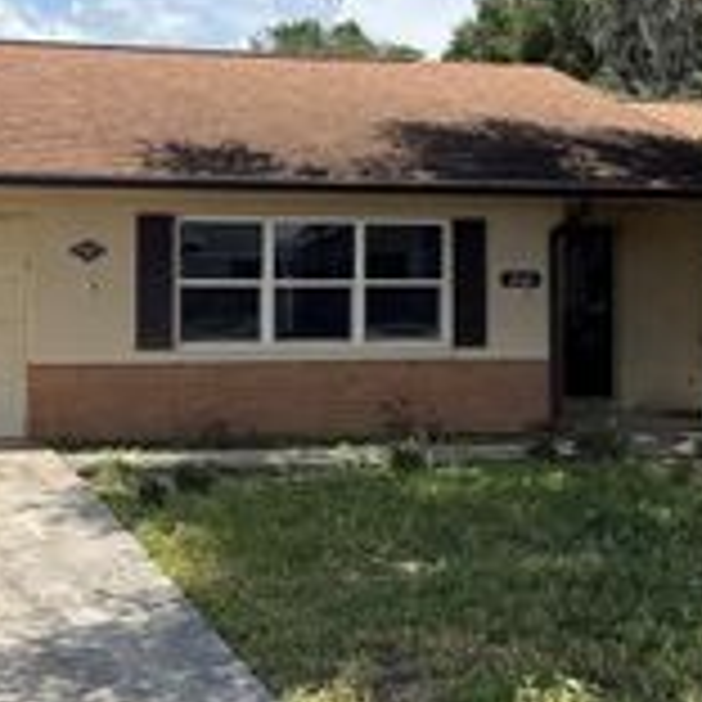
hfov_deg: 25.3
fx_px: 1560
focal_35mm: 68
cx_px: 302
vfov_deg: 25.3
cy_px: 268
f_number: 1.78
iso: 80
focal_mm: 6.76
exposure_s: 1/4673
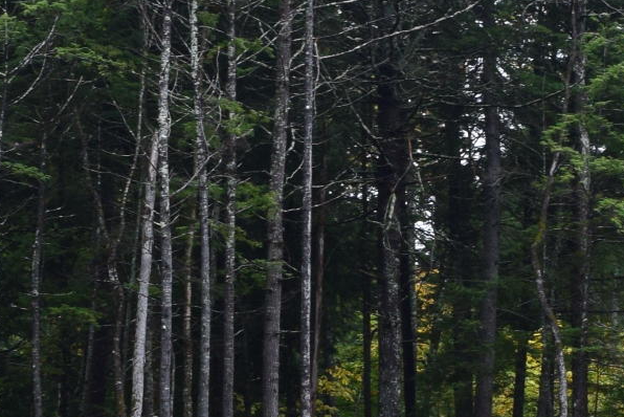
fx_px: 3009
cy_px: 449
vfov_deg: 7.9
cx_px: 350
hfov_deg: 11.8
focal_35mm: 174
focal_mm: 23
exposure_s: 1/200
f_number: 10
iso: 400
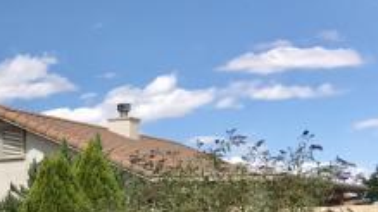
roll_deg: +1.3
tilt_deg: -1.6
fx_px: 892
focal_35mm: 89
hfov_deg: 22.3
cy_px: 243
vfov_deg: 13.3
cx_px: -64
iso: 20
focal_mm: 3.99
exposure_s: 1/3096
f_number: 1.8
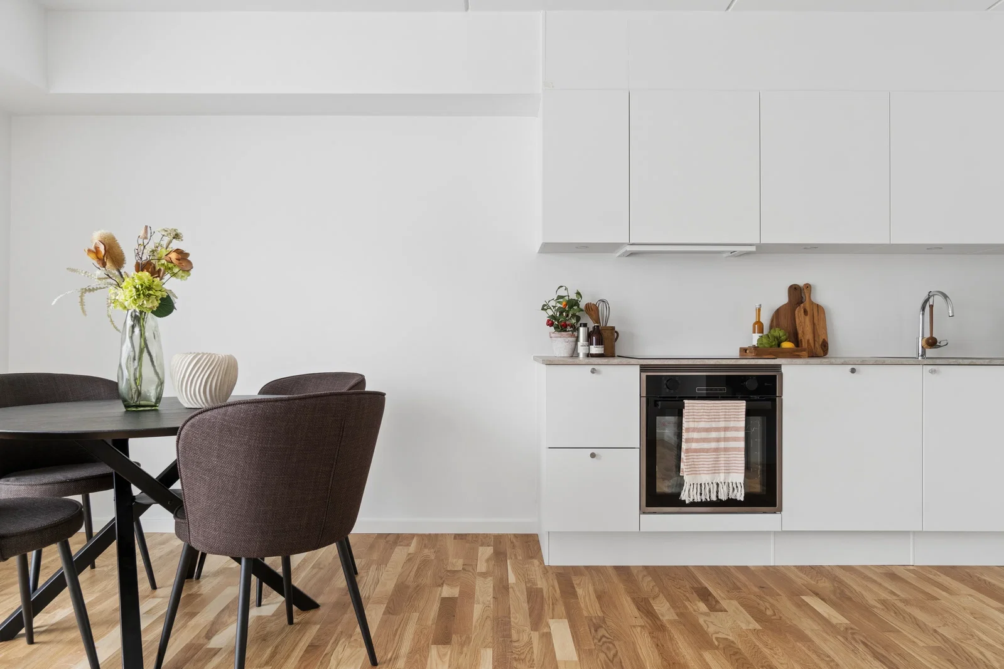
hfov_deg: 73.7
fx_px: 669
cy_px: 334
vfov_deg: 53.1
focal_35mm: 24
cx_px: 502
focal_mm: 16
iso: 200
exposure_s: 1/25
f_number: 8
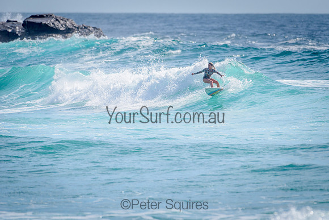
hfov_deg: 3.4
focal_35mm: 613
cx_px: 202
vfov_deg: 2.2
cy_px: 85
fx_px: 5603
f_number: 5.6
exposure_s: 1/2000
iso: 110
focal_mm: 500
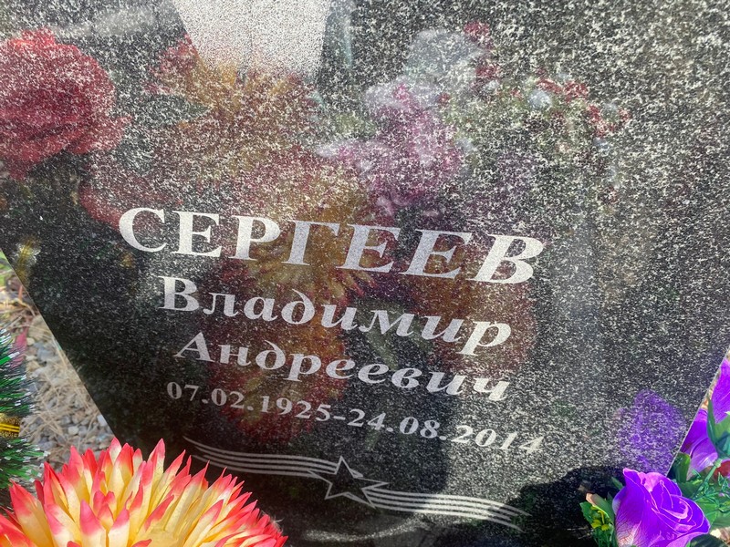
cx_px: 365
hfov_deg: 67.3
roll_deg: +8.0
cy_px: 274
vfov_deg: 53.1
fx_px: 548
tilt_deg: -41.5
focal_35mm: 26
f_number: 1.8
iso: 32
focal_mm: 4.25
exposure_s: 1/317
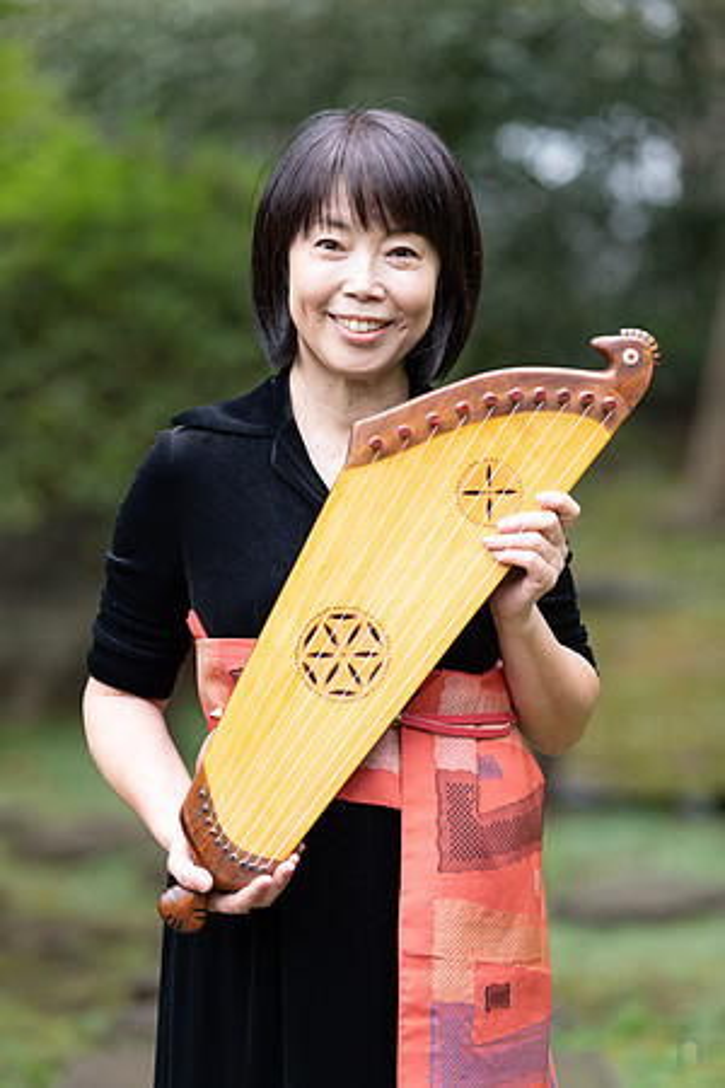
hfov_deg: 13.0
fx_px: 3172
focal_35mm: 105
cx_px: 362
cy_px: 544
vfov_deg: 19.5
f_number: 2.2
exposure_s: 1/250
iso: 220
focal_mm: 105
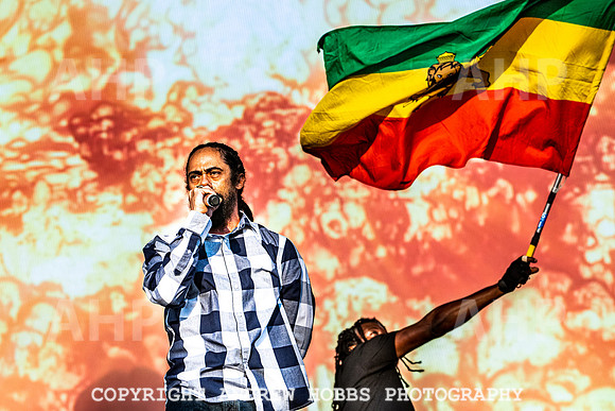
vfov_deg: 12.4
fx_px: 1893
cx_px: 213
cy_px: 143
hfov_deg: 18.4
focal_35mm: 111
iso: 640
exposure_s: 1/5000
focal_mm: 82
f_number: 4
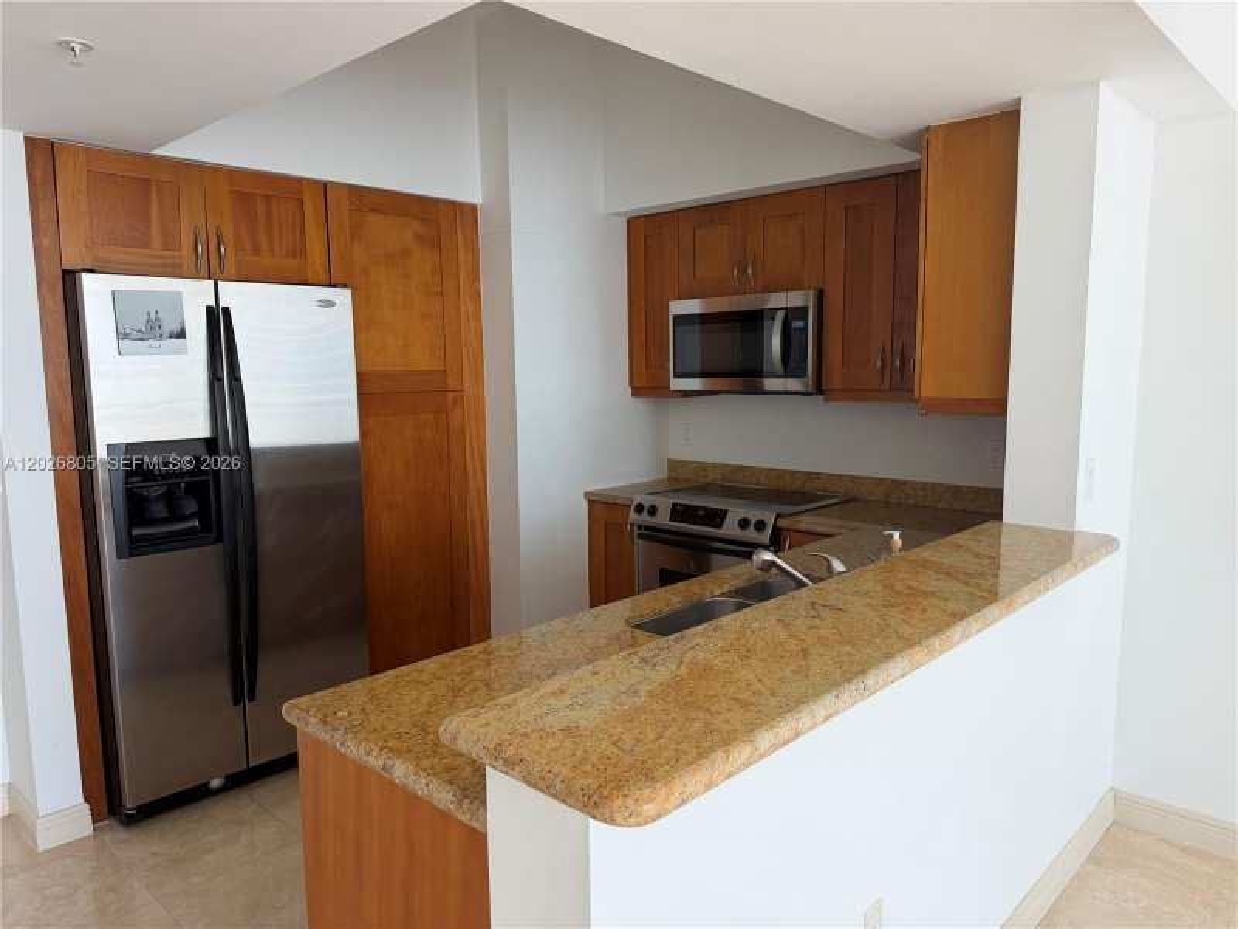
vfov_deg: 56.8
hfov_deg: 71.6
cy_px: 464
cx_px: 619
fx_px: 858
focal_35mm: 24
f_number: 1.78
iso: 125
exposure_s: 1/121
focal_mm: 6.76
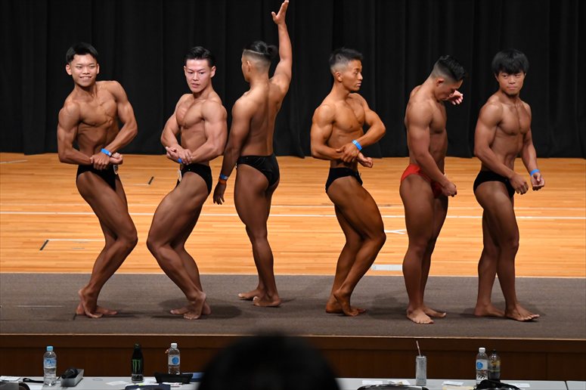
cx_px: 293
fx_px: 3042
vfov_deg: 7.3
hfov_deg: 11.0
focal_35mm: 187
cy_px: 195
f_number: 5.6
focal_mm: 125
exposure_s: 1/400
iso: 4000
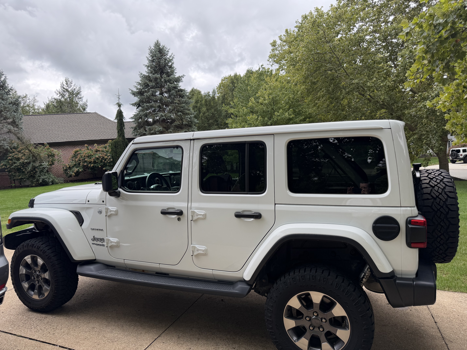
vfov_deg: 56.8
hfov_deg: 71.6
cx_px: 234
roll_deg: +3.9
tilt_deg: -2.2
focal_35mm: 24
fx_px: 324
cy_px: 175
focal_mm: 6.76
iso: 80
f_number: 1.78
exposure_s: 1/217
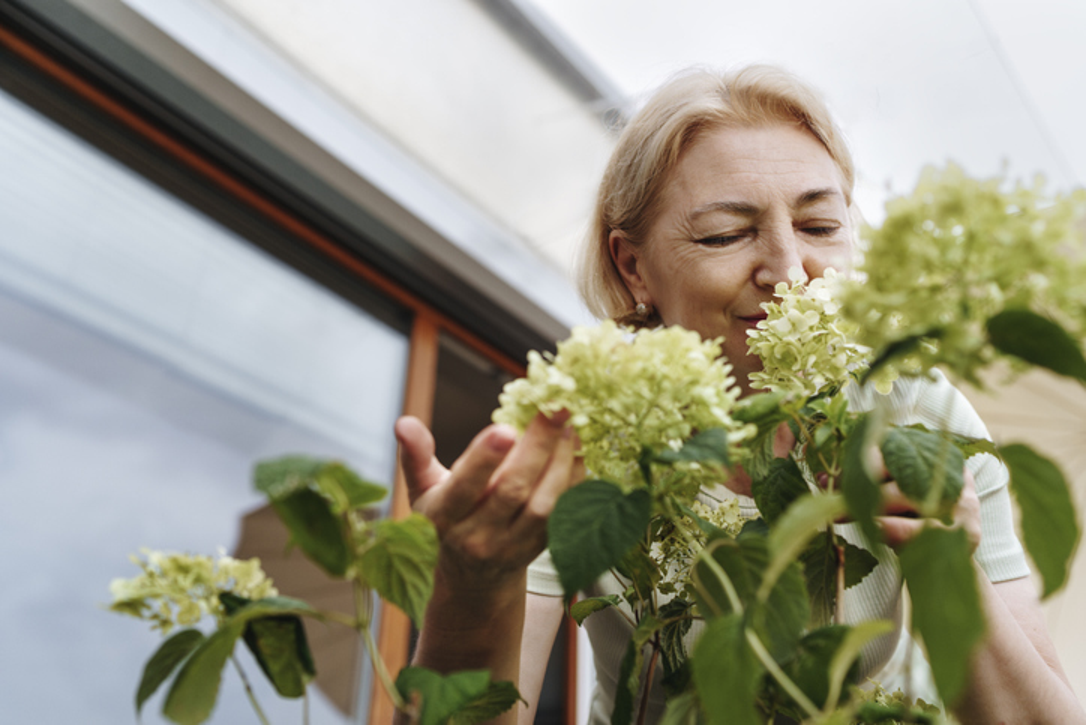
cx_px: 543
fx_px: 1056
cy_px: 362
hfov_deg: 54.4
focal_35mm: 35
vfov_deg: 37.9
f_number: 2.8
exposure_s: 1/250
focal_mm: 35
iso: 640
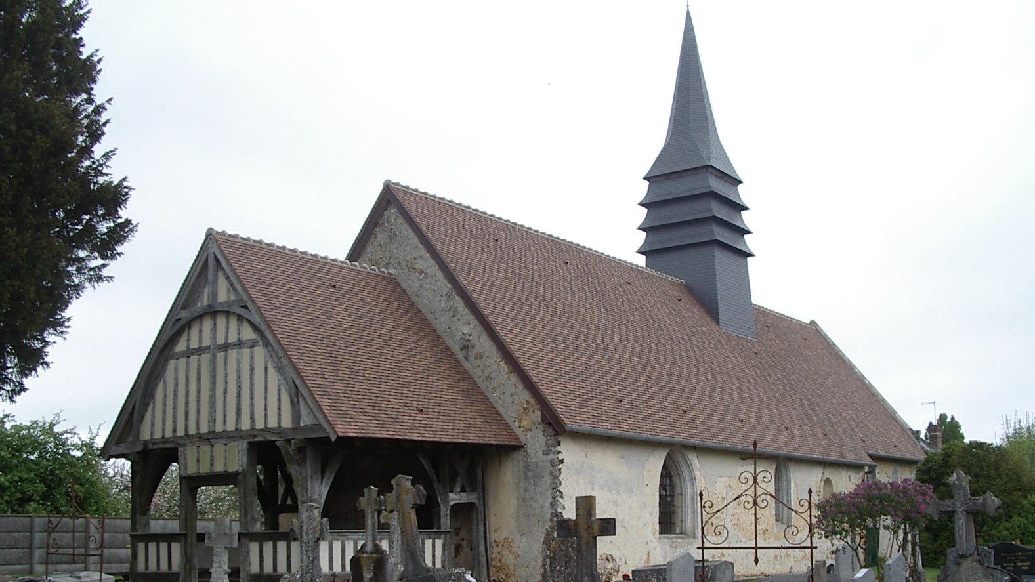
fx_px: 1153
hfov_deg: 48.4
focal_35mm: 42
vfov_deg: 28.2
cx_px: 520
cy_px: 376
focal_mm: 5.8
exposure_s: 1/125
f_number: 4.8
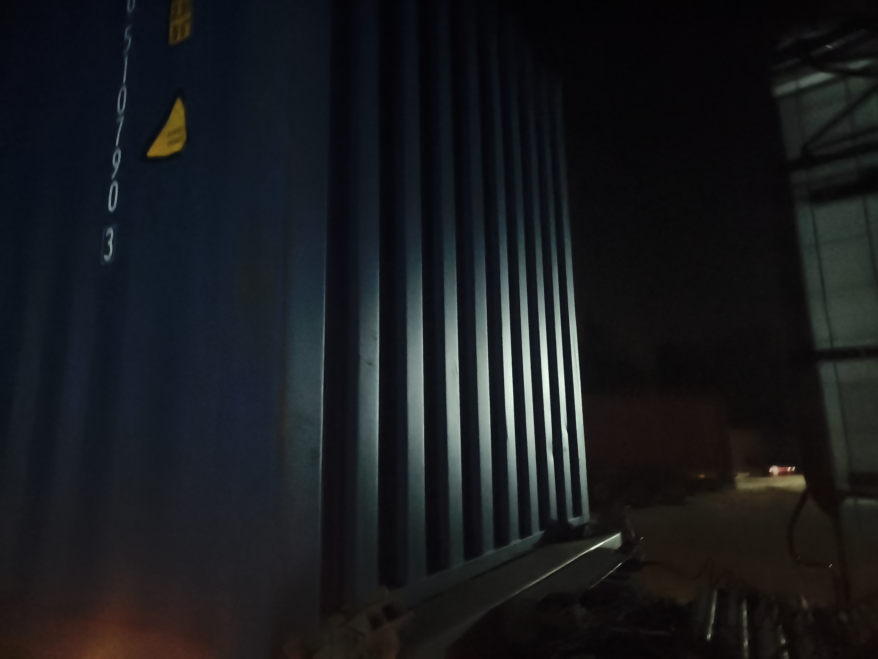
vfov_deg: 58.9
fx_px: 583
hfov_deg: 73.9
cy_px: 330
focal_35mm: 23
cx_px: 439
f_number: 1.7
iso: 25000
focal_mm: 6.06
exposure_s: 1/14.3
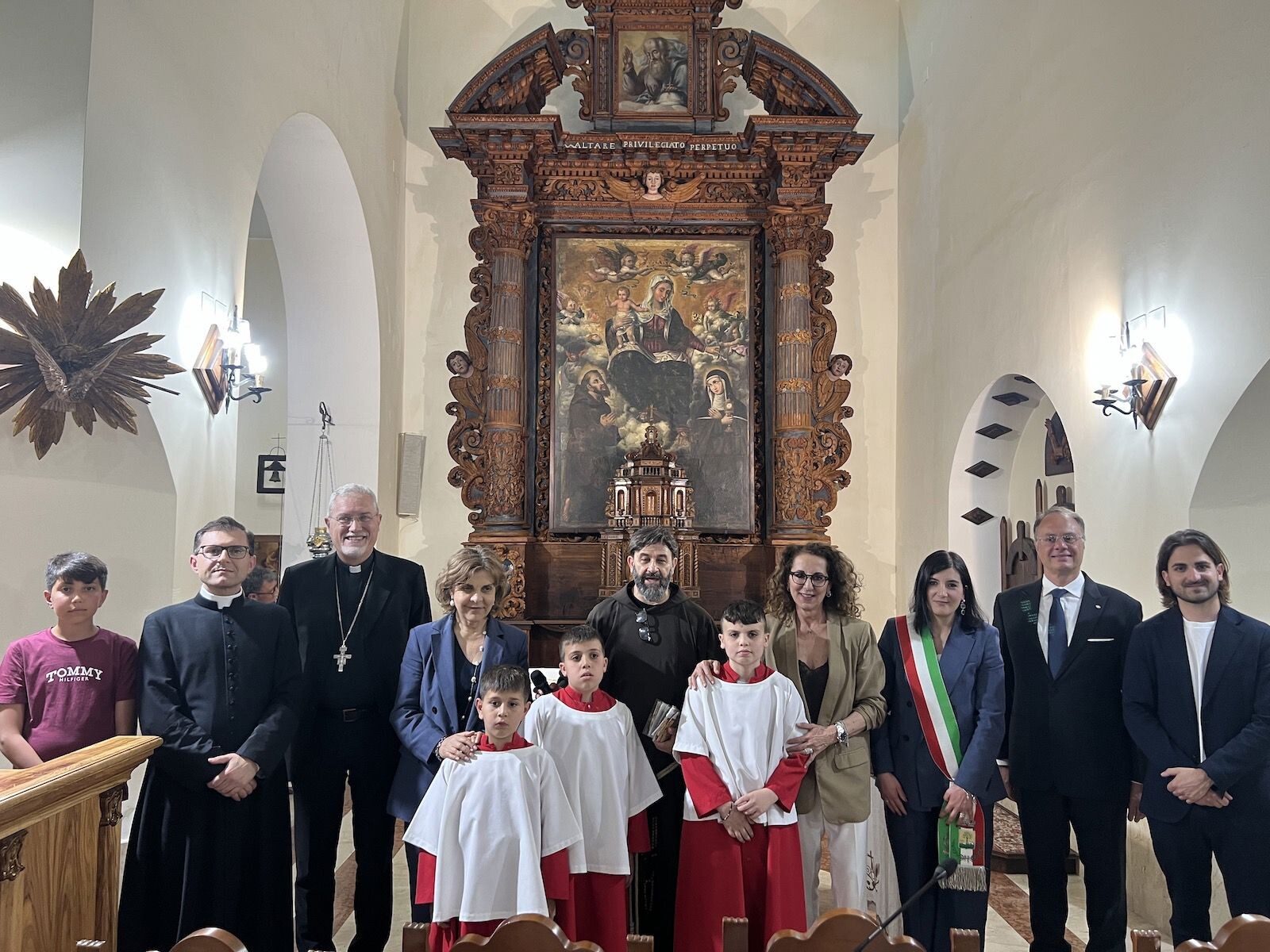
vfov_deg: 53.1
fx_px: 954
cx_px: 635
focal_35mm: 26
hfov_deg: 67.3
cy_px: 476
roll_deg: -0.2
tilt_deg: +5.4
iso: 160
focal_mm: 5.7
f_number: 1.5
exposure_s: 1/50
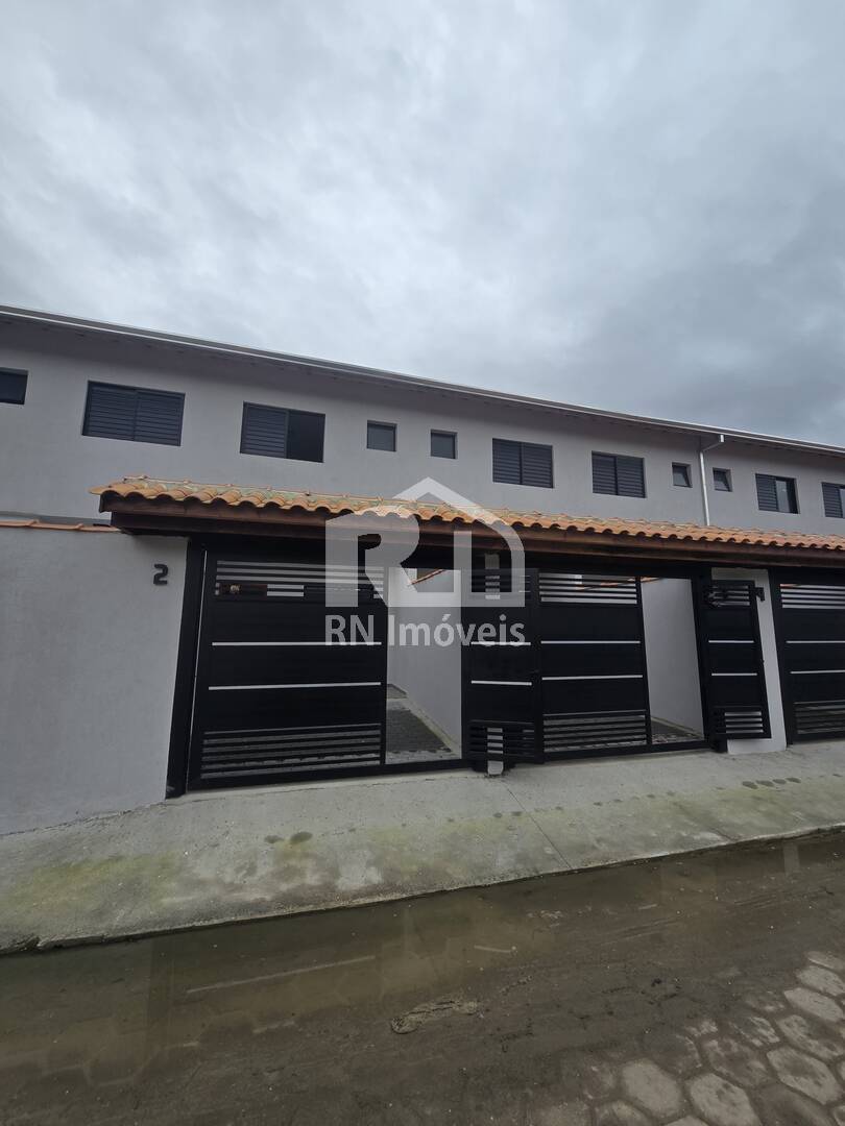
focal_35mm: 13
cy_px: 563
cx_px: 422
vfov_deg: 106.2
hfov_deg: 89.9
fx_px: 423
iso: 50
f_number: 2.2
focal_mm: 2.2
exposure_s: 1/1632
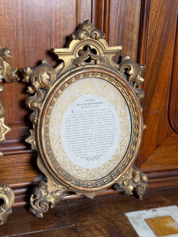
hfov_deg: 30.3
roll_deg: -1.8
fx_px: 329
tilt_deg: -17.7
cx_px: 89
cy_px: 118
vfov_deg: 39.7
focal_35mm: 48
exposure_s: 1/121
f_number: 1.78
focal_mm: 6.76
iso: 80
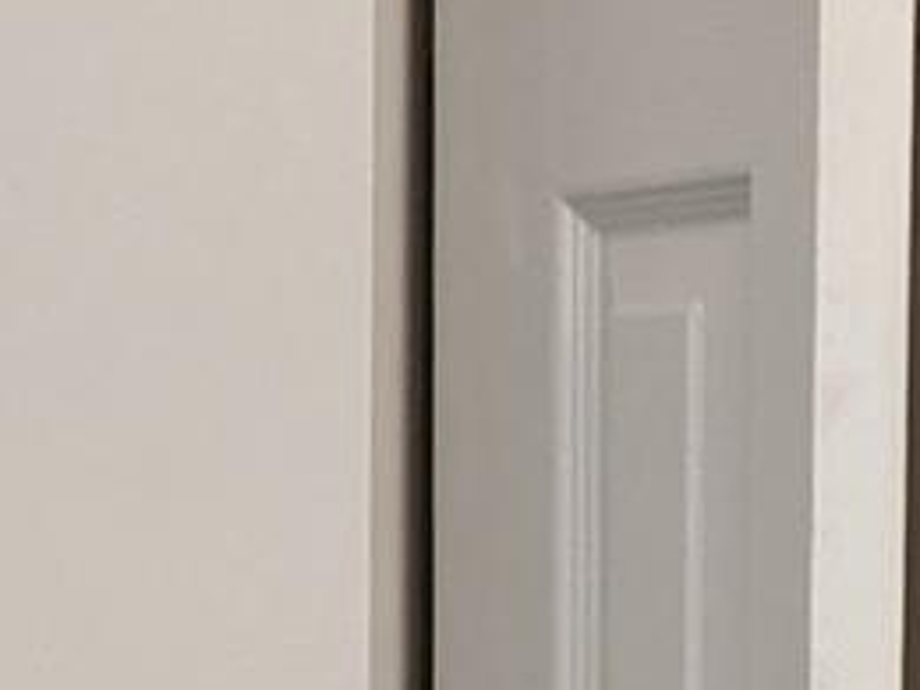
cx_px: 340
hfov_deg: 9.3
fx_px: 5661
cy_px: 1323
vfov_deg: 6.8
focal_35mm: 213
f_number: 1.73
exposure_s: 1/99.9
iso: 382
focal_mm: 4.38
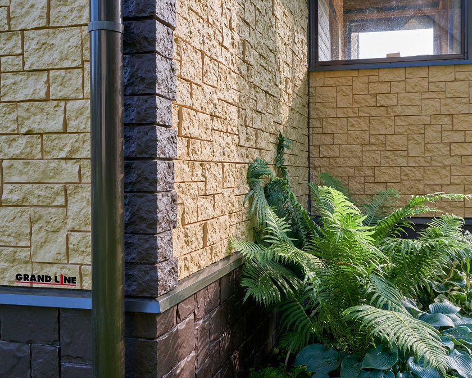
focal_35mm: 37
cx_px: 268
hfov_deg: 48.9
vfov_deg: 40.1
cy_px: 190
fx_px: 517
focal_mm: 21.4
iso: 400
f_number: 9
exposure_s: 1/60
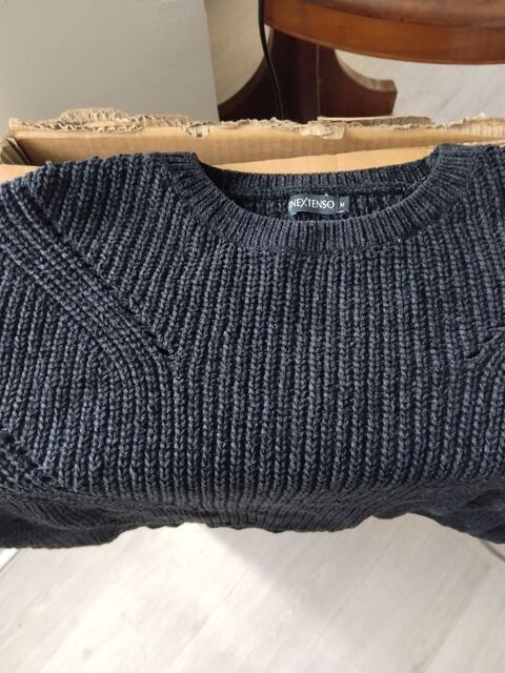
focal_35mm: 29
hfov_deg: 48.2
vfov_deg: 61.7
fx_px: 564
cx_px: 252
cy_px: 336
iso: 250
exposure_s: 1/25
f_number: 1.8
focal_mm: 3.96
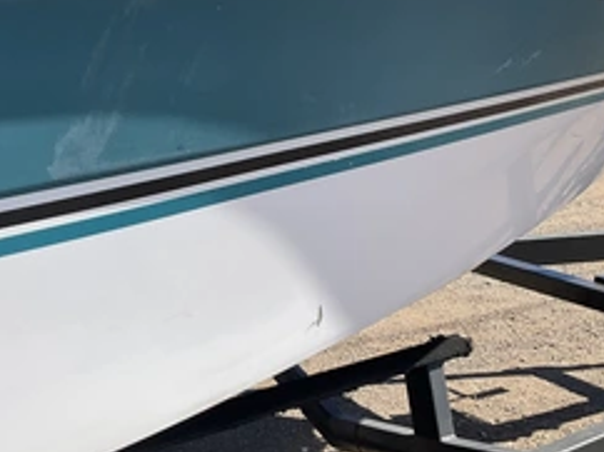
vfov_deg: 30.2
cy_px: 255
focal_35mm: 48
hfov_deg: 39.2
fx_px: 837
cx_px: 197
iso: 25
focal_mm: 3
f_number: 1.8
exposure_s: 1/1311
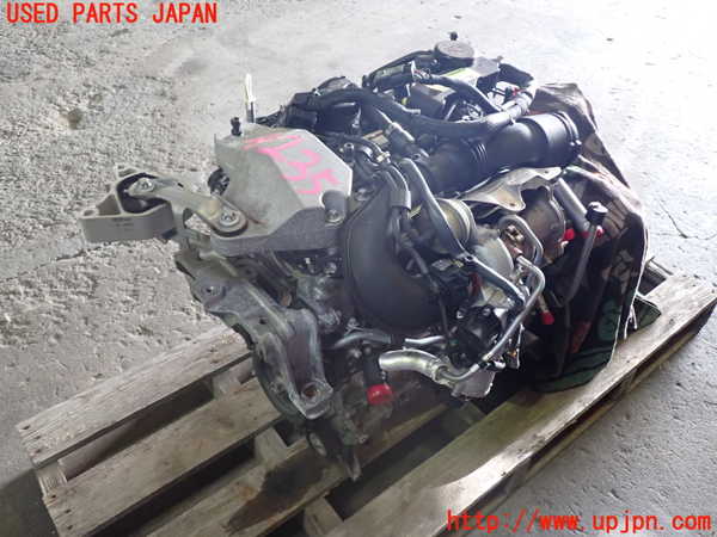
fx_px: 621
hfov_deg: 60.0
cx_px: 358
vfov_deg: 46.8
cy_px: 268
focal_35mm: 30
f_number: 2.3
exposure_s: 1/30
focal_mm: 5.4
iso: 320
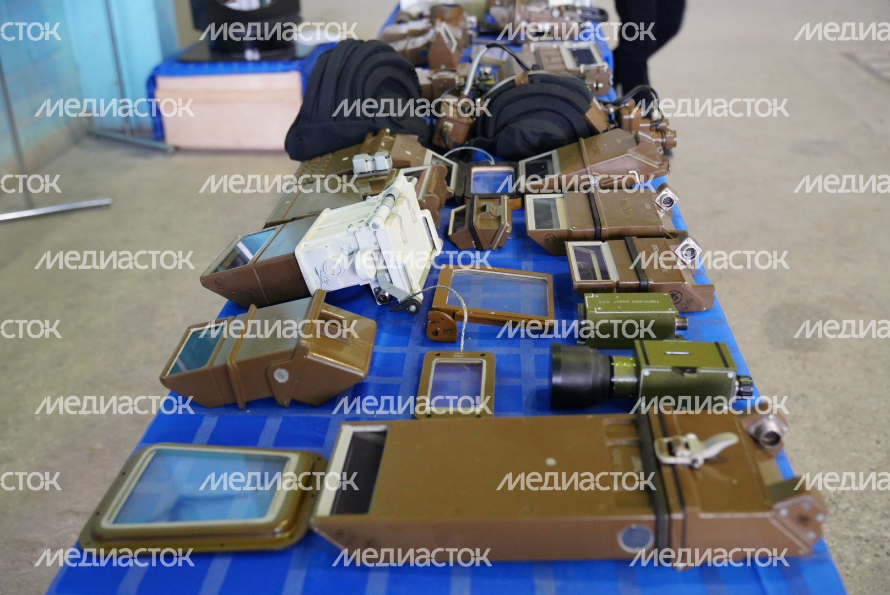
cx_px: 445
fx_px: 915
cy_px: 298
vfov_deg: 36.0
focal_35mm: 37
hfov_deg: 51.9
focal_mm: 37
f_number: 3.5
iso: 3200
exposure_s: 1/50
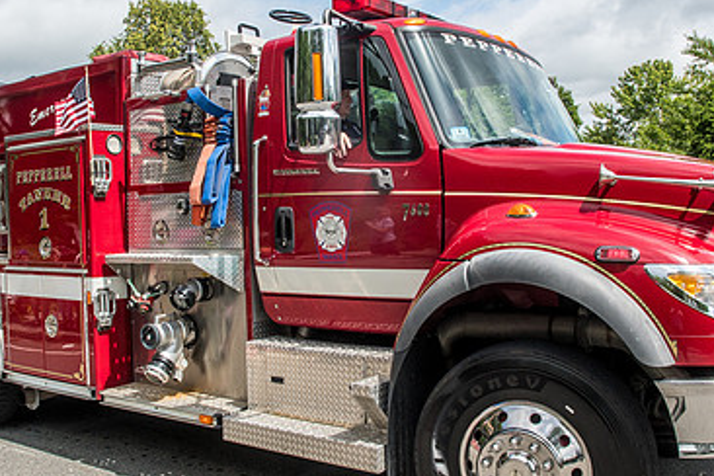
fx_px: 754
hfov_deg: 50.7
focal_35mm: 38
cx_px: 347
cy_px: 200
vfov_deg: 35.0
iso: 200
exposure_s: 1/400
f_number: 13
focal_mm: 16
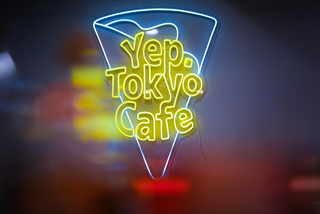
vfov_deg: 27.0
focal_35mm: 50
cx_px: 160
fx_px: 444
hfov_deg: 39.6
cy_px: 107
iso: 400
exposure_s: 1/5000
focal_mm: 50
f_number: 1.2
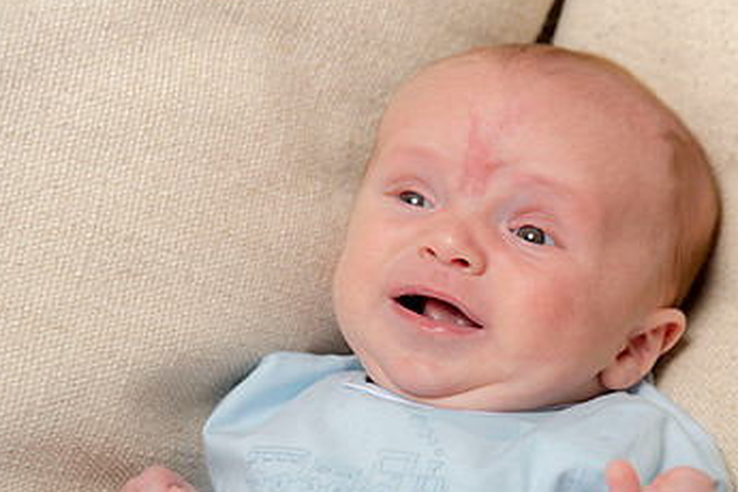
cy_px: 385
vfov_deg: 5.4
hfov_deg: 8.2
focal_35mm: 252
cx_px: 524
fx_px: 5166
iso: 250
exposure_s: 1/200
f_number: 5.6
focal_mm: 150
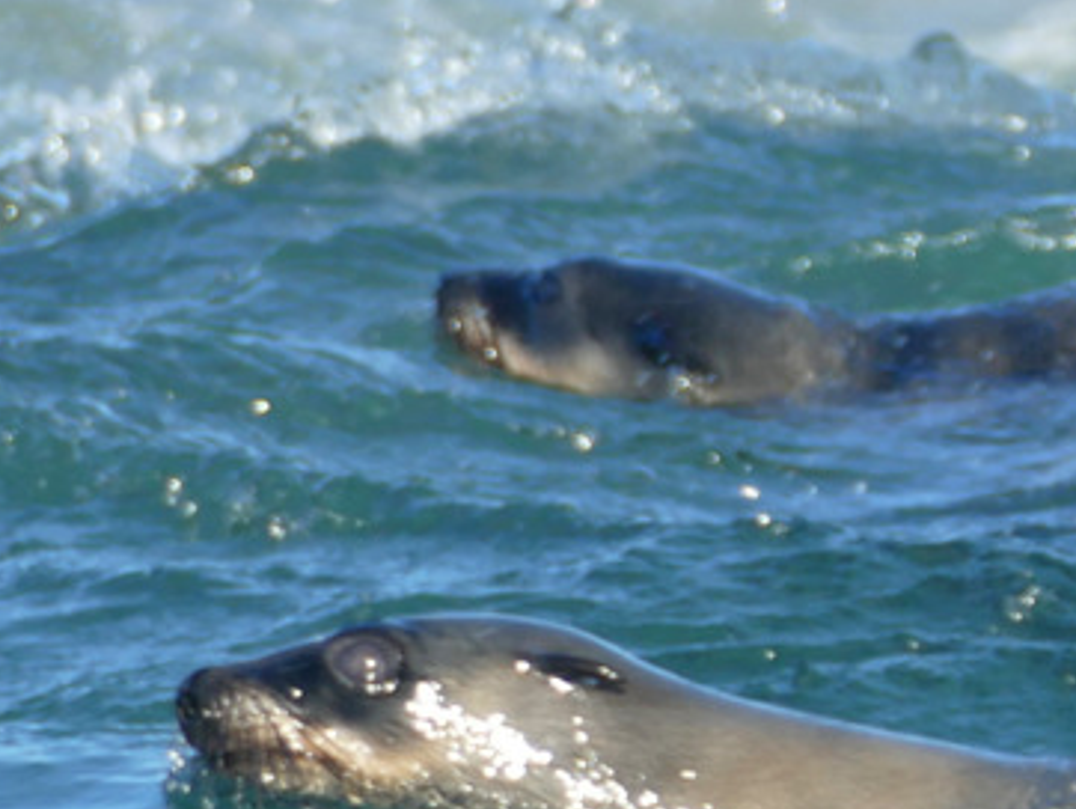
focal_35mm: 1042
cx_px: 773
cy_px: 565
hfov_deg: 1.9
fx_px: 32411
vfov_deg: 1.4
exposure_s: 1/640
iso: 125
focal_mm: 146
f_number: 4
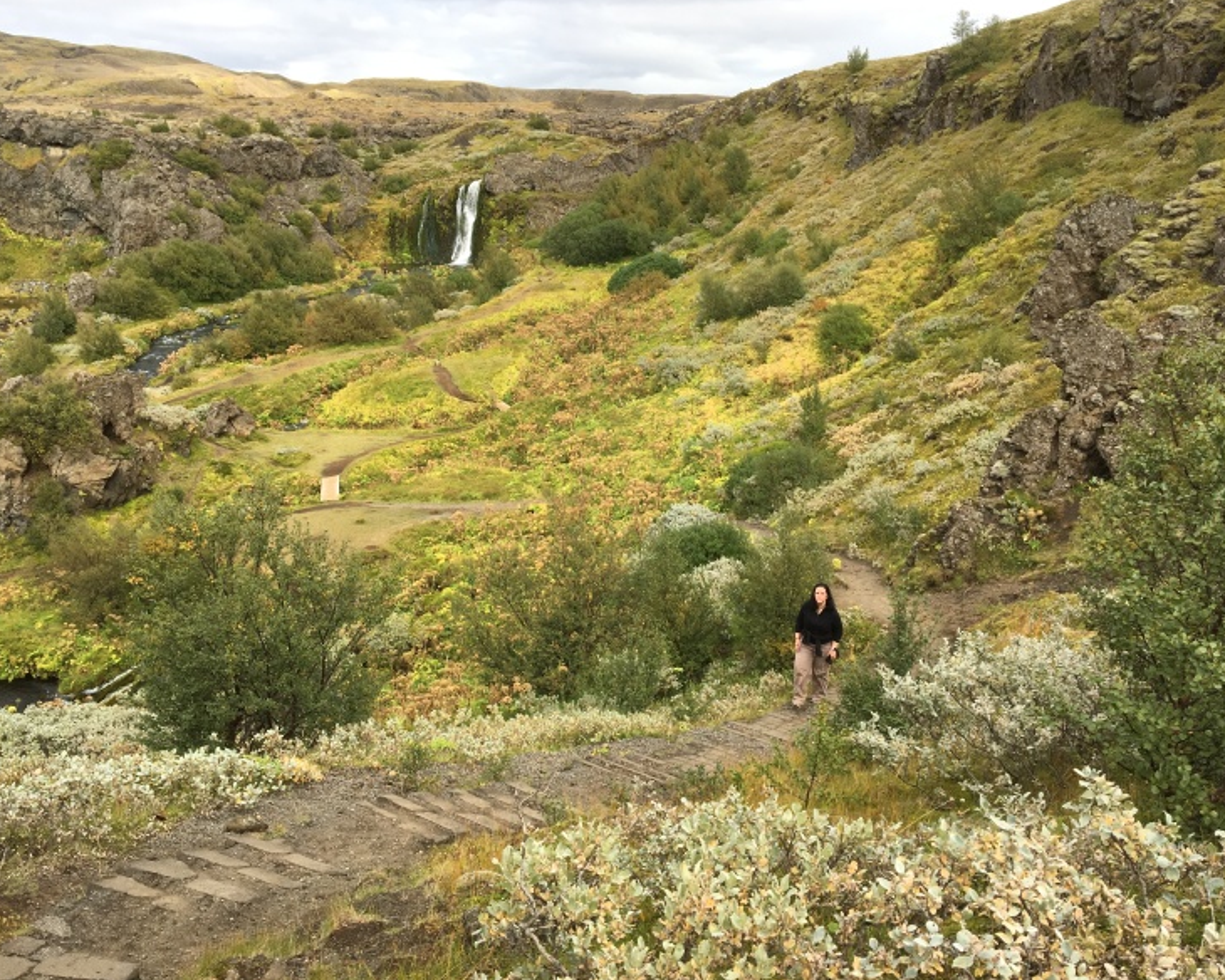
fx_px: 1124
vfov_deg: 47.1
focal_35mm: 31
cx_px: 559
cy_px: 487
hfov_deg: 57.1
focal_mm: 4.15
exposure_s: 1/466
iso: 25
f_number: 2.2
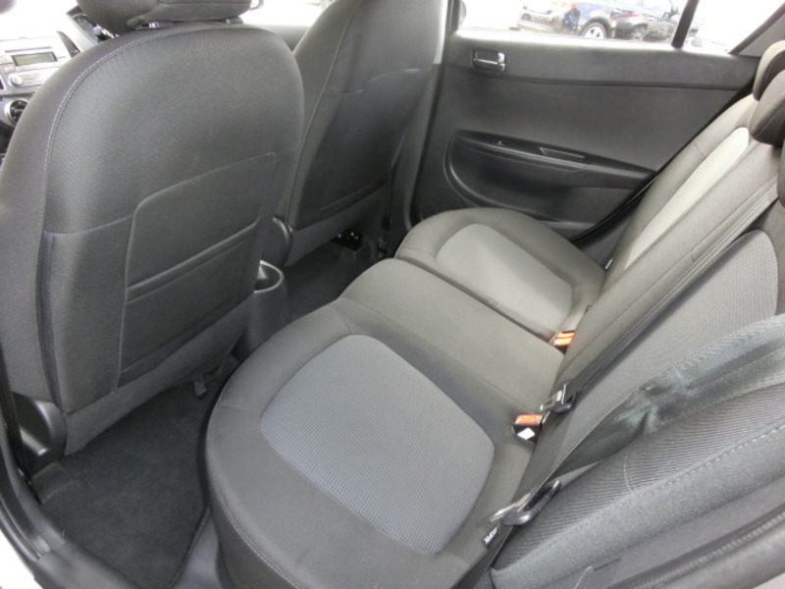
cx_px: 392
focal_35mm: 25
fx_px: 567
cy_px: 294
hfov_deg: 69.4
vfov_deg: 54.9
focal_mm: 4.4
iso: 250
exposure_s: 1/125
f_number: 3.3
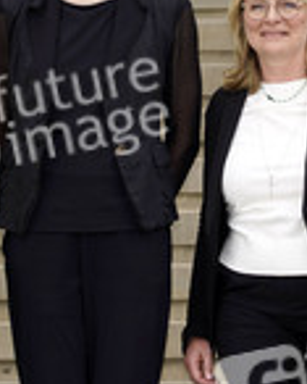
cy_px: 252
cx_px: 110
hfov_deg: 5.1
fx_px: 3460
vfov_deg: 6.3
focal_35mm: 305
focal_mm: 119
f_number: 5.6
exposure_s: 1/200
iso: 100
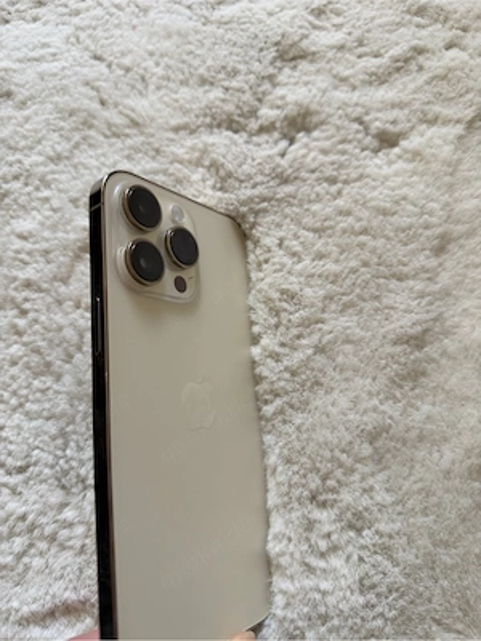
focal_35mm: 24
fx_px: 445
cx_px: 240
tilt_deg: -77.0
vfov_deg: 71.6
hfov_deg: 56.8
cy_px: 320
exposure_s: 1/119
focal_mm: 6.76
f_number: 1.78
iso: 200
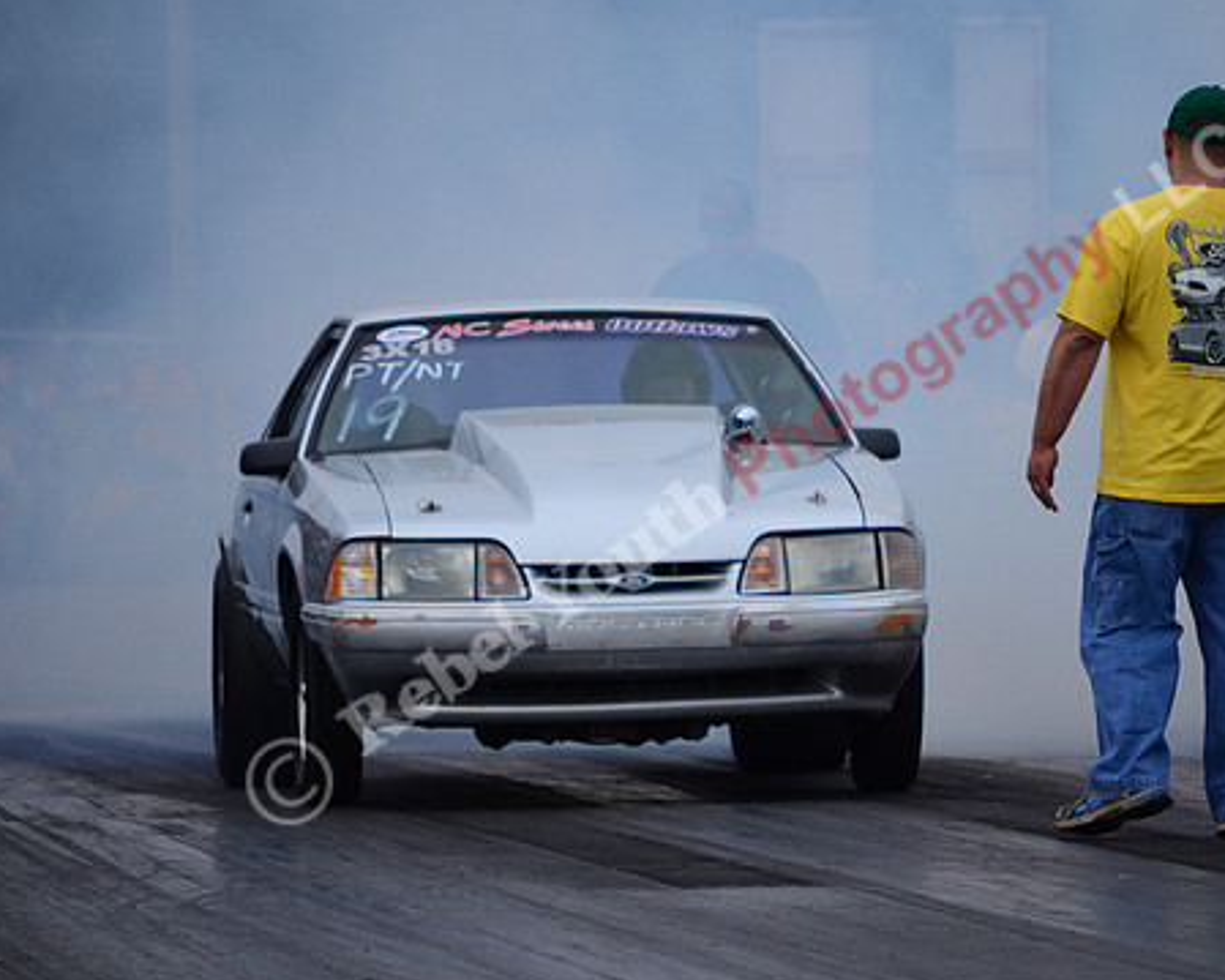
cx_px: 775
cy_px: 472
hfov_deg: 5.3
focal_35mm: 363
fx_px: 13158
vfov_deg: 4.3
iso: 1000
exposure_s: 1/1000
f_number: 5.6
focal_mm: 200
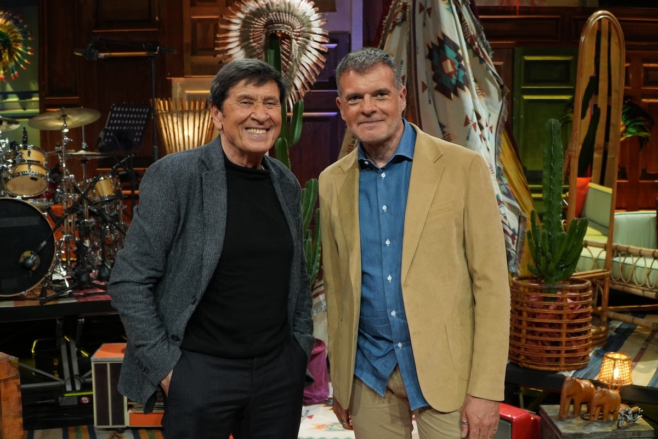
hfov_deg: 49.6
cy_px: 220
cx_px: 329
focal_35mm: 39
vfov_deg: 34.2
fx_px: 713
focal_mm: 26
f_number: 4
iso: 1250
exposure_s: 1/250
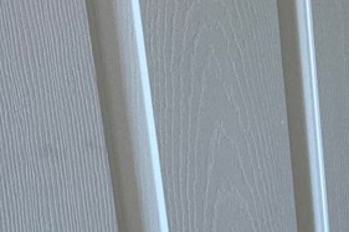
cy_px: 202
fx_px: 804
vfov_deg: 16.3
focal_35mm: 83
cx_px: 558
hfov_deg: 20.2
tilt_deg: -14.0
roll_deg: +0.0
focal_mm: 2.22
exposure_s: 1/60
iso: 200
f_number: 2.2
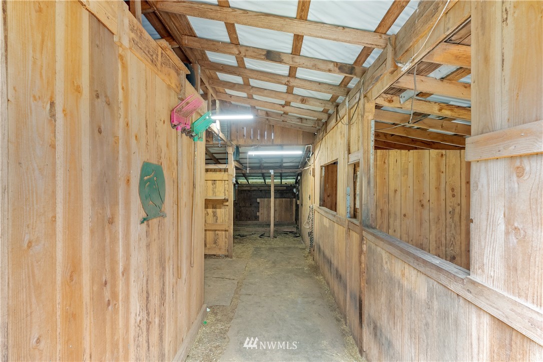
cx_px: 272
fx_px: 287
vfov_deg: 64.6
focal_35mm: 19
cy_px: 181
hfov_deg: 86.9
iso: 500
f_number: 8
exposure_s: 1/1.67
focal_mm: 19
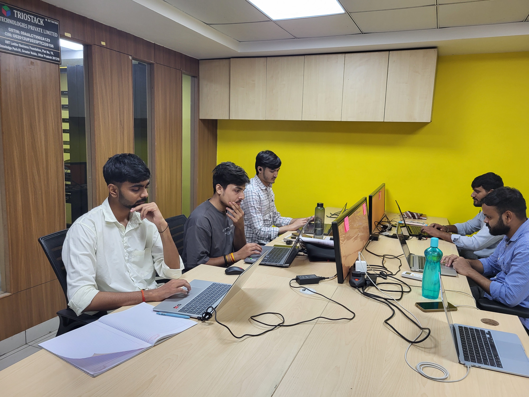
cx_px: 264
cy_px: 198
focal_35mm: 26
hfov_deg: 67.3
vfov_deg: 53.1
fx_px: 397
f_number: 1.8
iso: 160
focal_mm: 5.4
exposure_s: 1/100
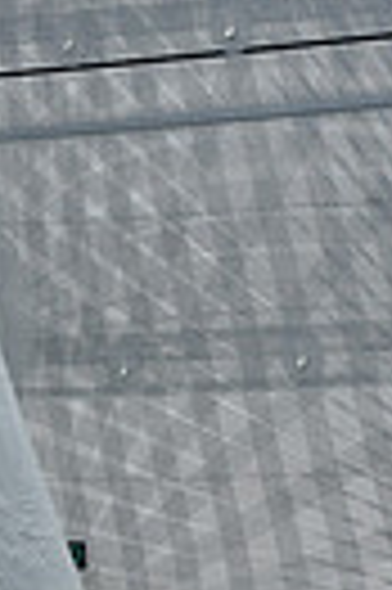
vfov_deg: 6.6
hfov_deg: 4.4
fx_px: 5093
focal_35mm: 311
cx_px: 207
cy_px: 831
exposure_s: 1/800
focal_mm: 70
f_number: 7.1
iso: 250
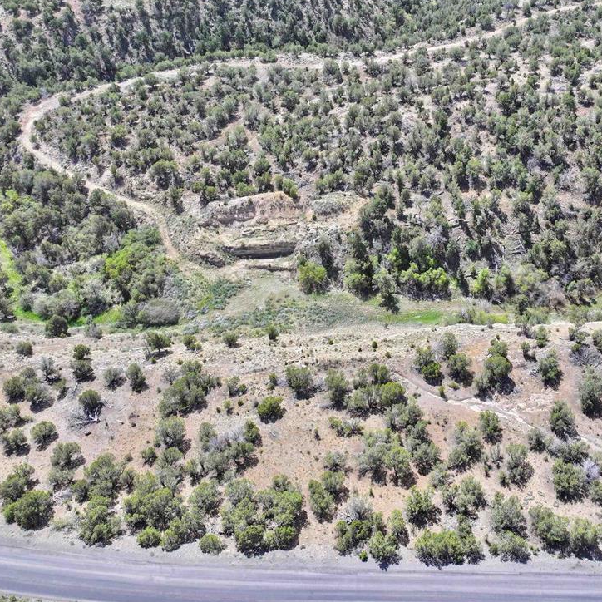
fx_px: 590
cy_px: 284
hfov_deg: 53.7
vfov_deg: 54.0
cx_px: 355
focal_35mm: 30
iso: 100
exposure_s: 1/800
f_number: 2.8
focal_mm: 12.29
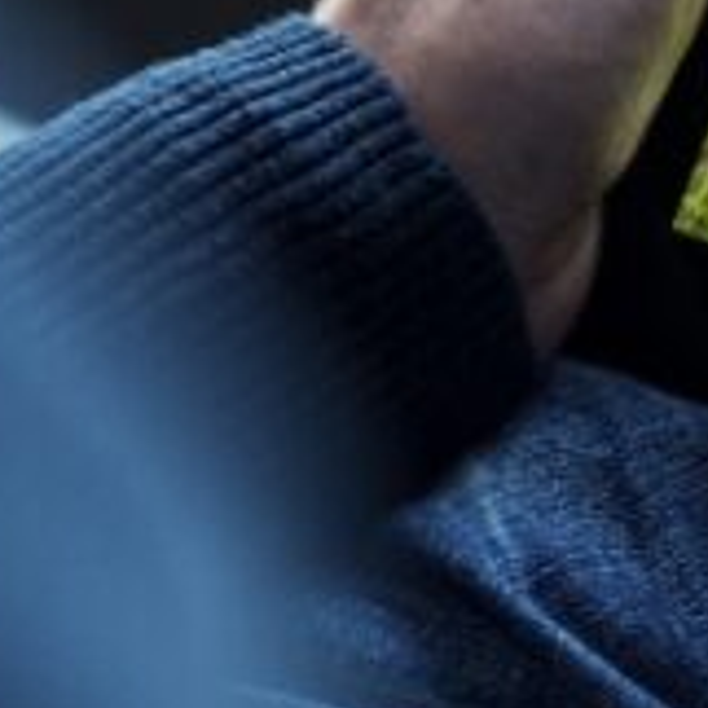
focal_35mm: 228
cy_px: -4
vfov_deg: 7.6
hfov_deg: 7.4
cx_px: 1464
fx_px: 5276
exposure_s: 1/160
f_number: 2.8
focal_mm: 62
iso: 800
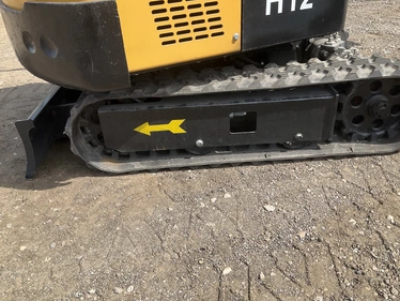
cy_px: 150
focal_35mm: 31
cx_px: 202
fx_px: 358
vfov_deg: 45.5
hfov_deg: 58.3
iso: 25
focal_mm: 3
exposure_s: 1/883
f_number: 1.8
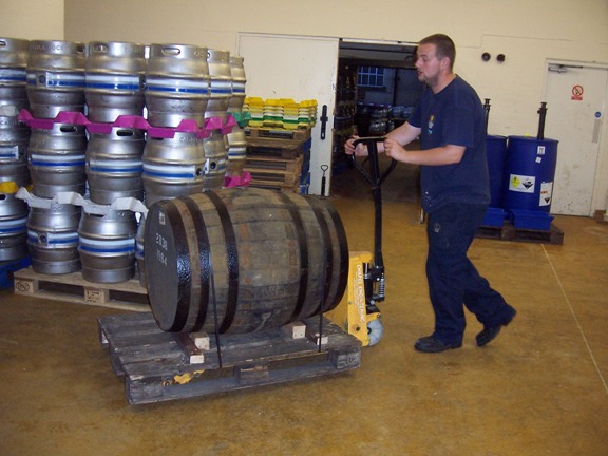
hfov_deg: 51.4
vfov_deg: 39.7
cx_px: 304
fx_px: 632
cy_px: 228
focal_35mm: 36
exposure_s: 1/60
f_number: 3
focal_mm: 6
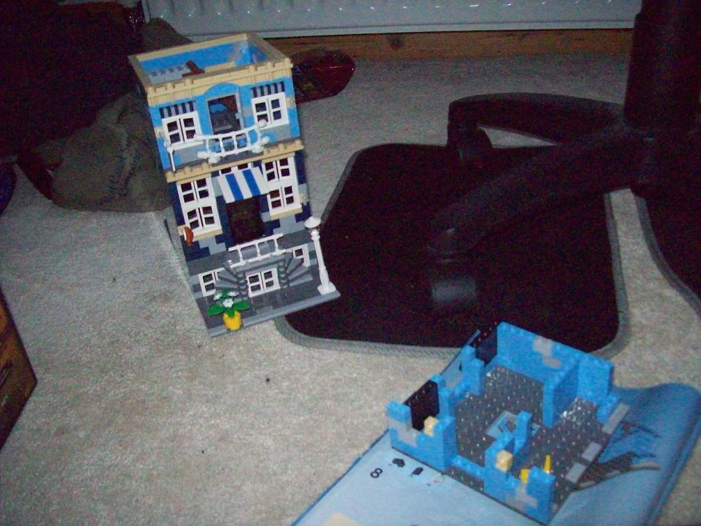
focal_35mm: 36
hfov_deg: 51.3
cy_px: 263
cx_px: 350
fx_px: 729
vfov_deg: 39.7
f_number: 2.7
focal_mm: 6
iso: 800
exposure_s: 1/128
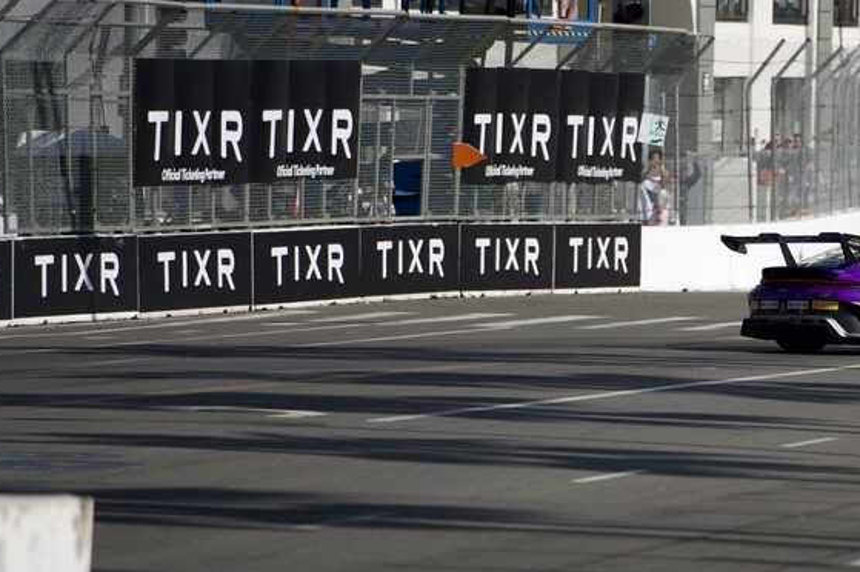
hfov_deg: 5.9
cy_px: 284
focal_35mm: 350
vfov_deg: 3.9
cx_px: 763
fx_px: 8356
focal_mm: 180
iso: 100
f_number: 2.8
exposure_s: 1/2500
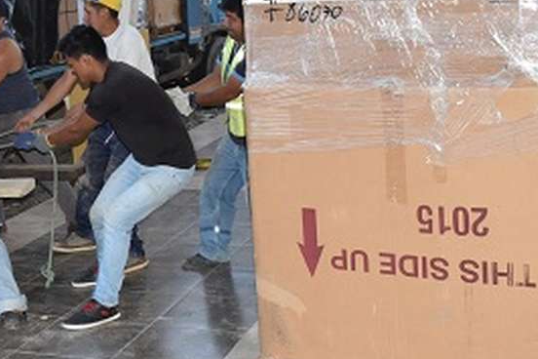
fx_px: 986
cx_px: 58
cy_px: 73
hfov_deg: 29.3
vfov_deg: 20.4
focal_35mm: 66
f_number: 4.5
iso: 800
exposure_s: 1/80
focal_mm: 18
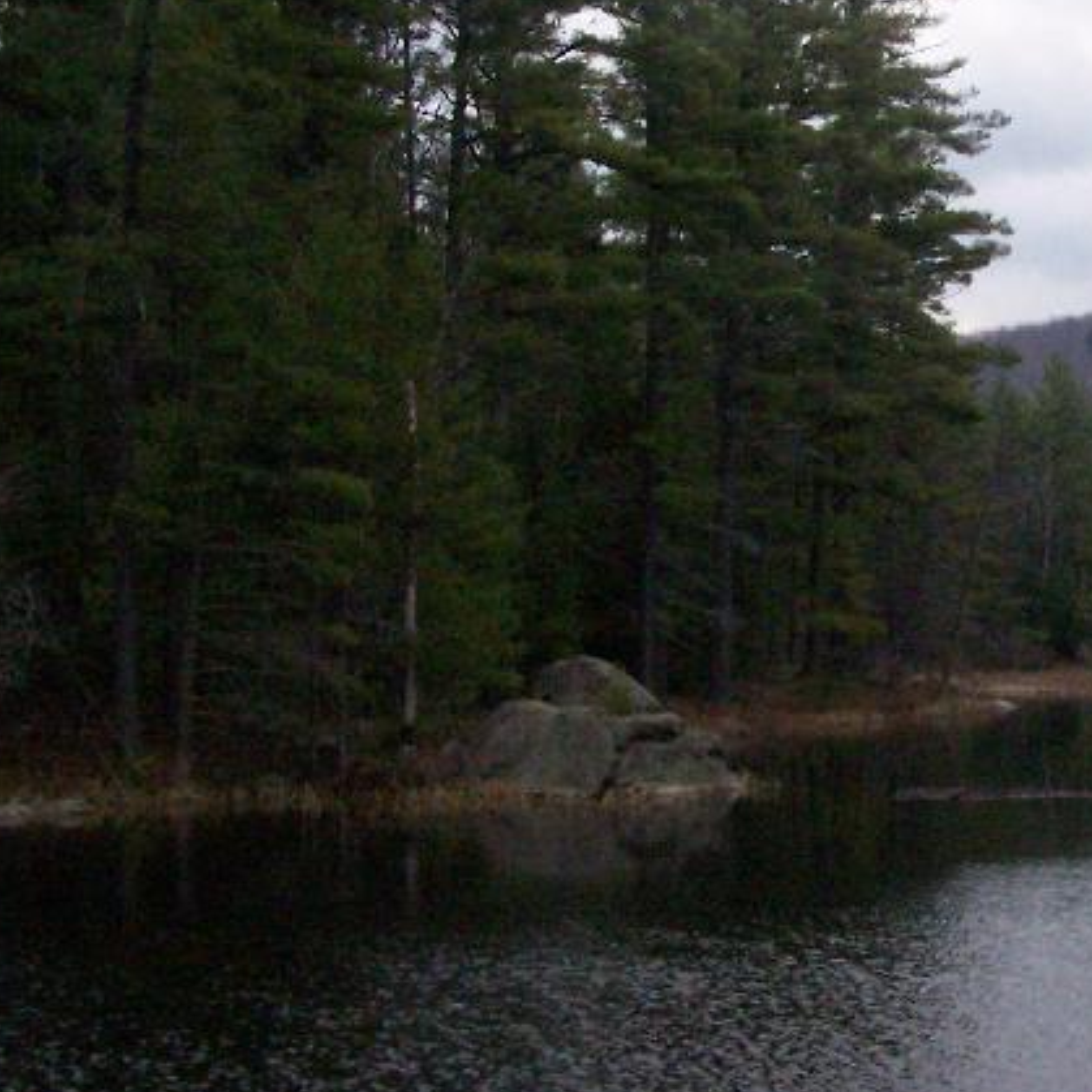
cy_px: 297
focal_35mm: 82
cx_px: 1042
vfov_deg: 21.0
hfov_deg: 20.6
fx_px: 2927
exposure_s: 1/640
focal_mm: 6.3
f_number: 5.6
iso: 400
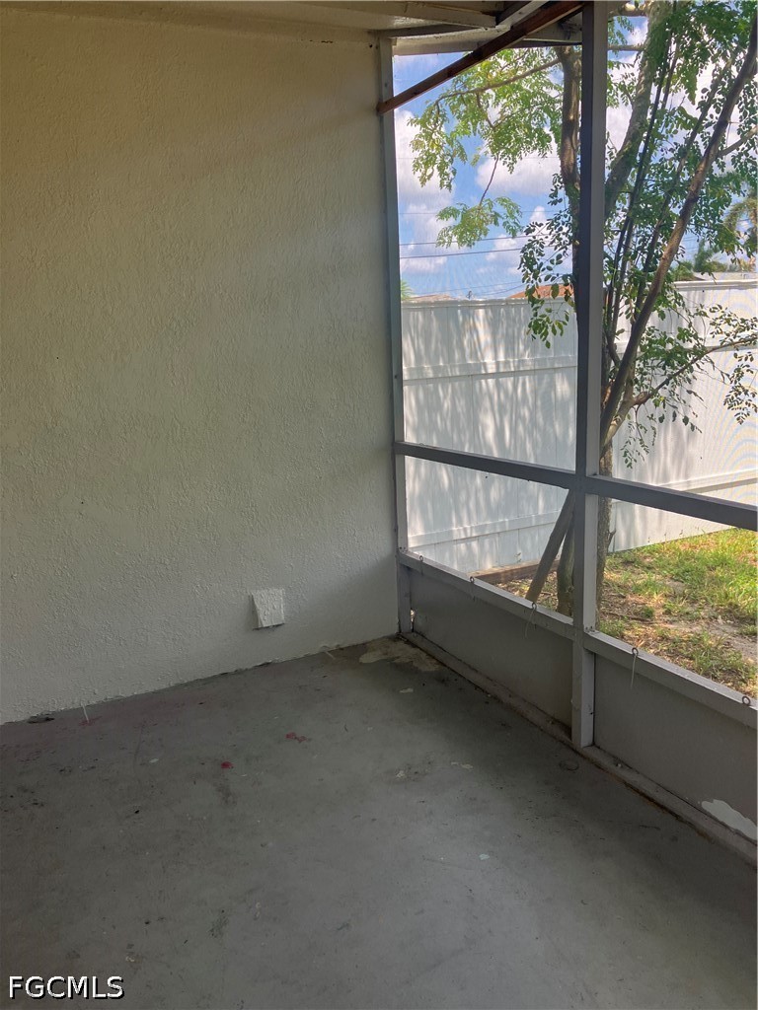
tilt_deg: -8.9
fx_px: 818
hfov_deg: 49.7
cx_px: 379
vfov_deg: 63.4
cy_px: 505
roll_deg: +1.0
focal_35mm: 28
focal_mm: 3.99
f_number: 1.8
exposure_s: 1/350
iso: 32
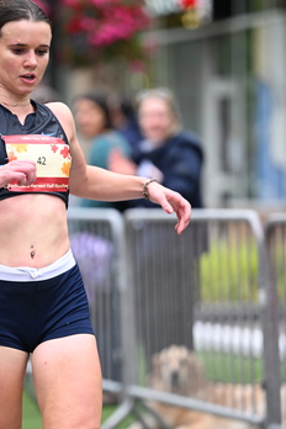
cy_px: 250
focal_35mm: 253
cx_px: 73
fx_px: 3015
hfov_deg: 5.4
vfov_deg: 8.1
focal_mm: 160
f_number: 2.8
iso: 1600
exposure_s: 1/1000
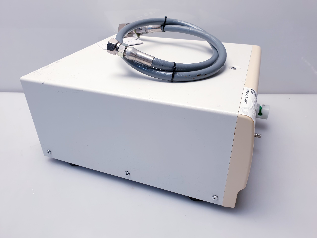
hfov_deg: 67.3
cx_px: 158
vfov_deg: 53.1
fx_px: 238
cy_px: 119
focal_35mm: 26
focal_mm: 4.3
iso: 50
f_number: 2.4
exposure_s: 1/50
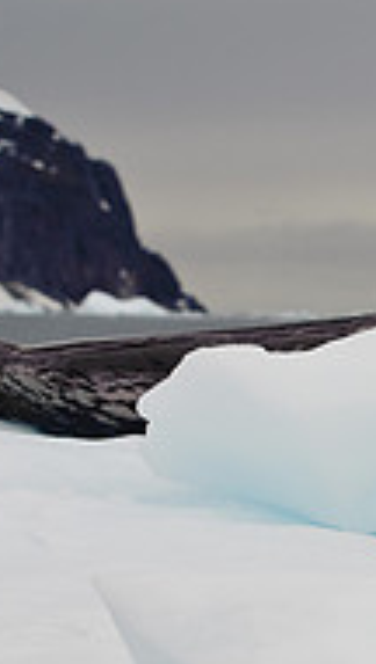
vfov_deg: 9.7
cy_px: 424
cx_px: 651
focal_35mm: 222
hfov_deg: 5.4
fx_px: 3919
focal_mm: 70
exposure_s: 1/500
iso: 200
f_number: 8
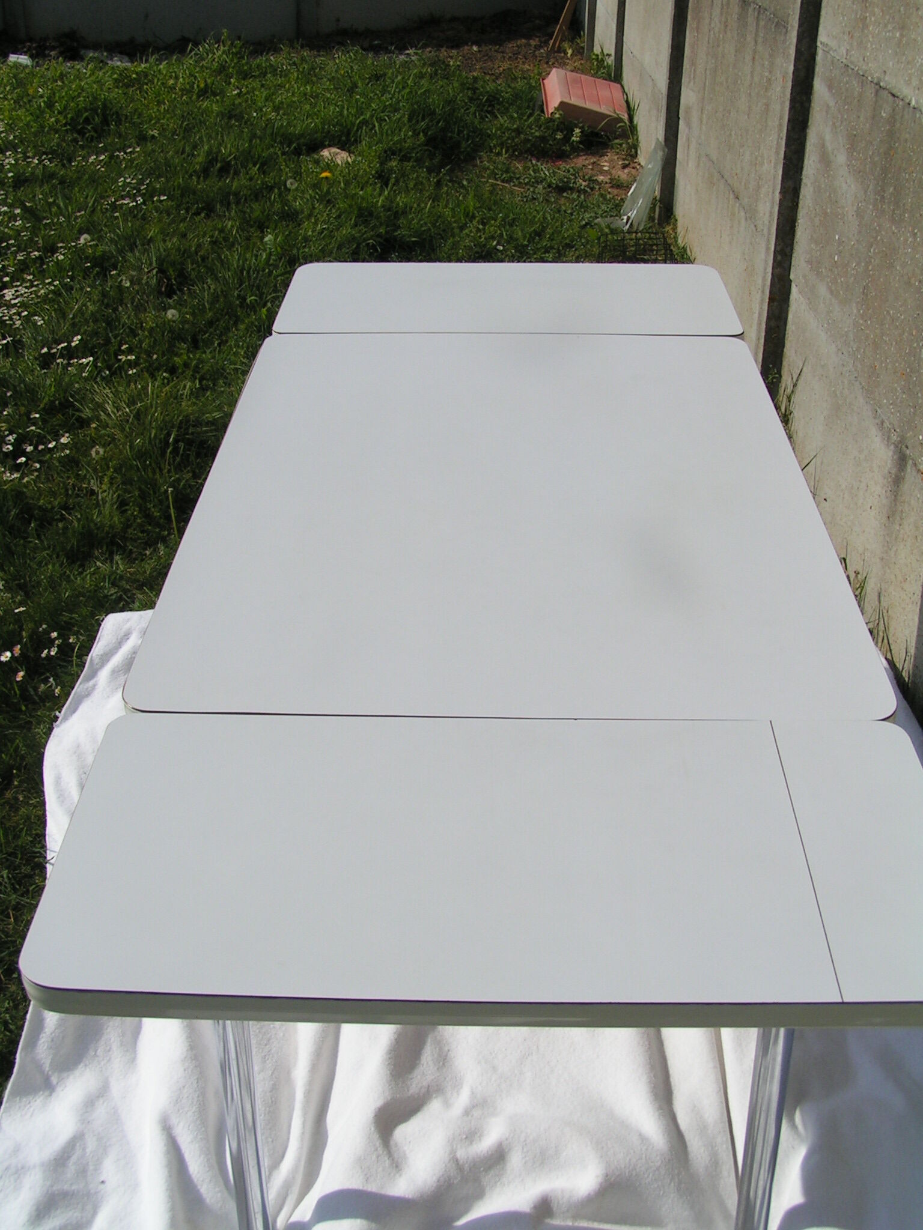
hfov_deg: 37.7
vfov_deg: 49.0
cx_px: 462
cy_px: 615
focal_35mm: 38
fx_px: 1351
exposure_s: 1/800
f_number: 6.3
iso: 50
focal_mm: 5.8
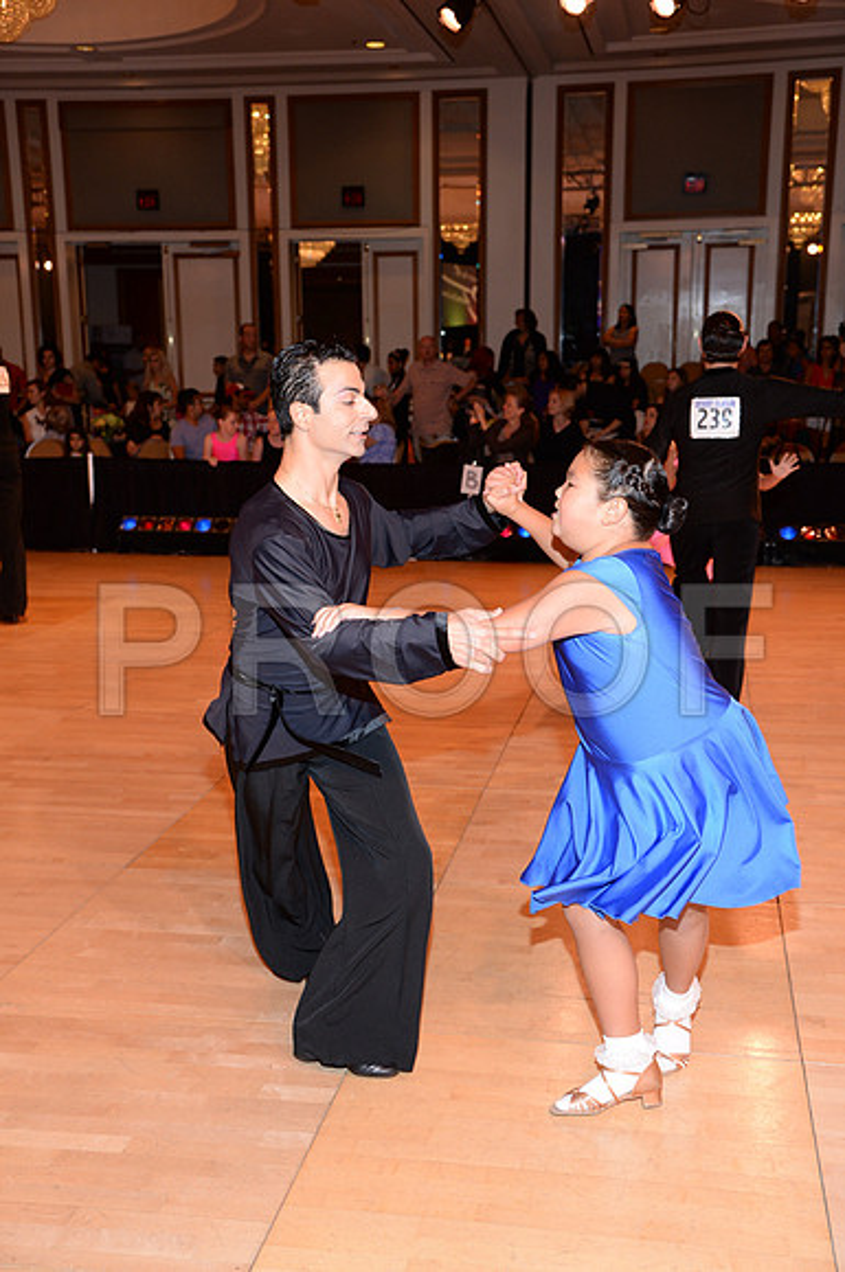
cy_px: 636
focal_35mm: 44
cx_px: 422
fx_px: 1554
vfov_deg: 44.6
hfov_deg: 30.4
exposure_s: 1/200
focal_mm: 44
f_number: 5
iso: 1250
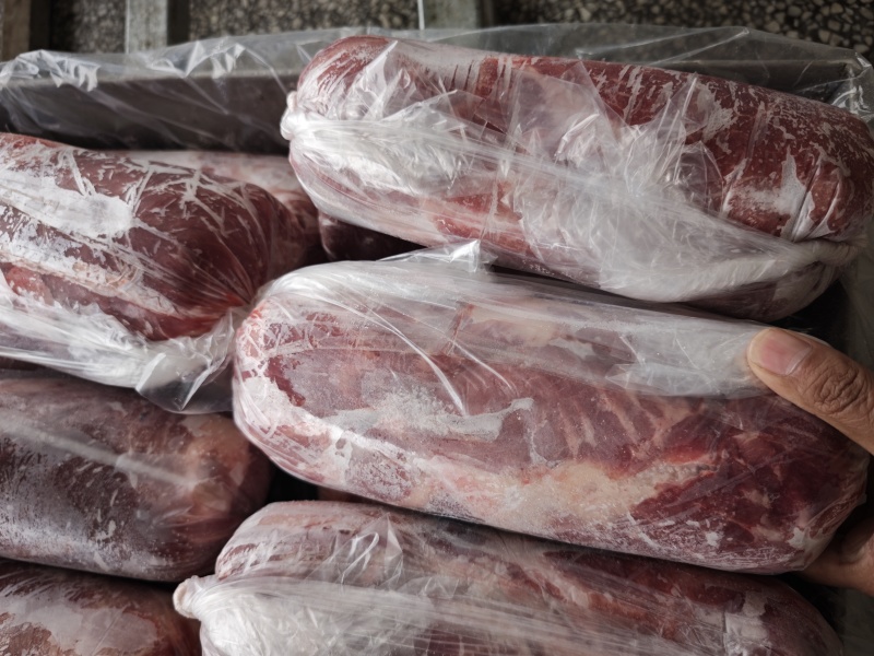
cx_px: 437
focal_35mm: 23
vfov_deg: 58.9
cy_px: 328
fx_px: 581
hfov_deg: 73.9
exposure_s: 1/268
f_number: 1.62
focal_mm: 6.55
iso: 50
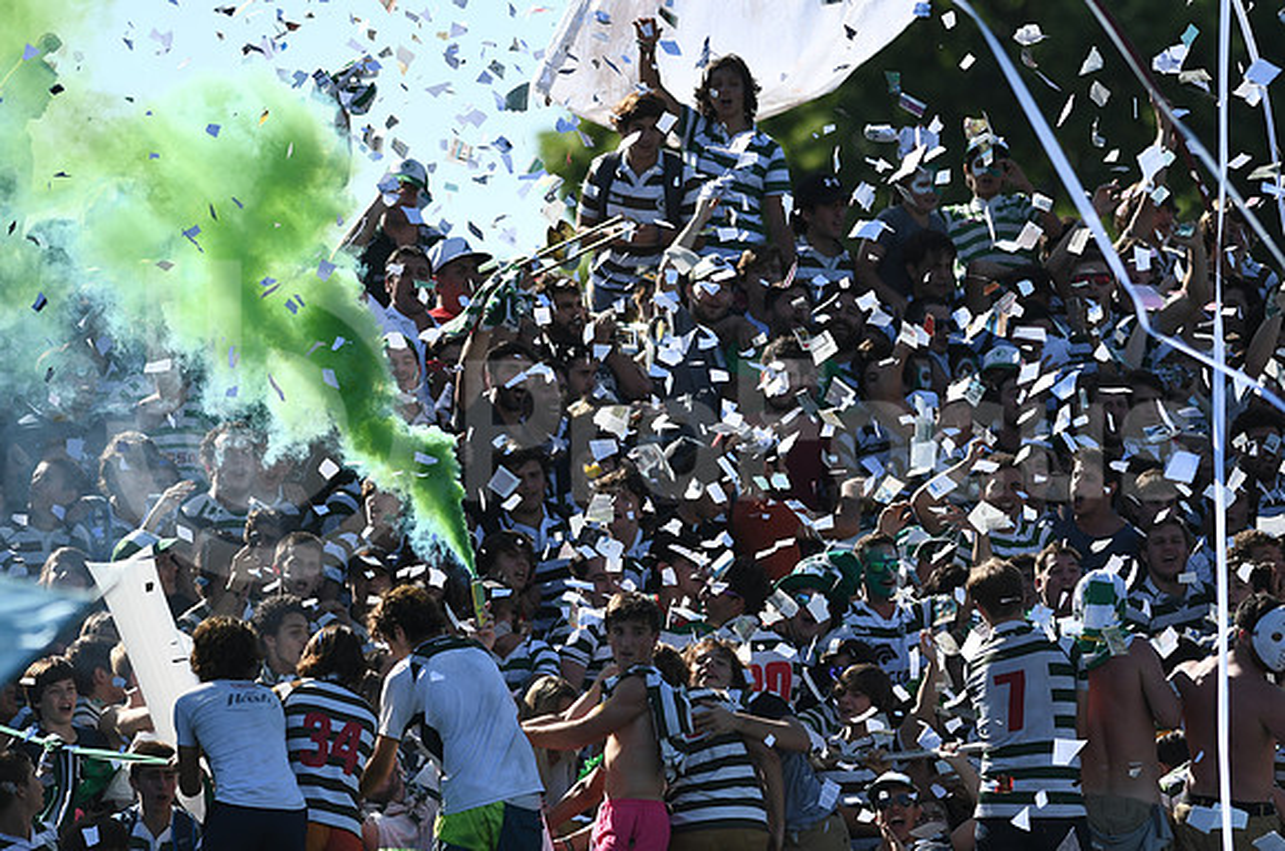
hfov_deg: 4.6
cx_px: 642
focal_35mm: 450
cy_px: 426
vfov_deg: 3.0
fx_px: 16027
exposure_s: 1/4000
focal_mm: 300
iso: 200
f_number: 2.8
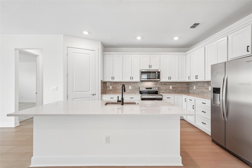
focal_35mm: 16
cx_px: 126
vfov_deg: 73.7
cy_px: 84
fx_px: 112
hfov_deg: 96.7
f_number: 8
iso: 400
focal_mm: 16
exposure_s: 1/30
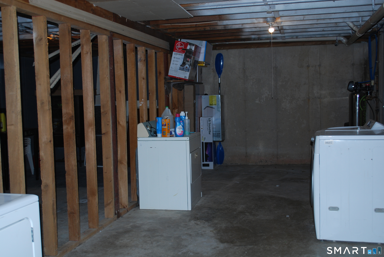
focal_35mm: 42
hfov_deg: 46.4
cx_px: 192
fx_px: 449
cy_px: 128
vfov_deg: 32.0
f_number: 4.5
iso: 200
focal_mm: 28
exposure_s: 1/60
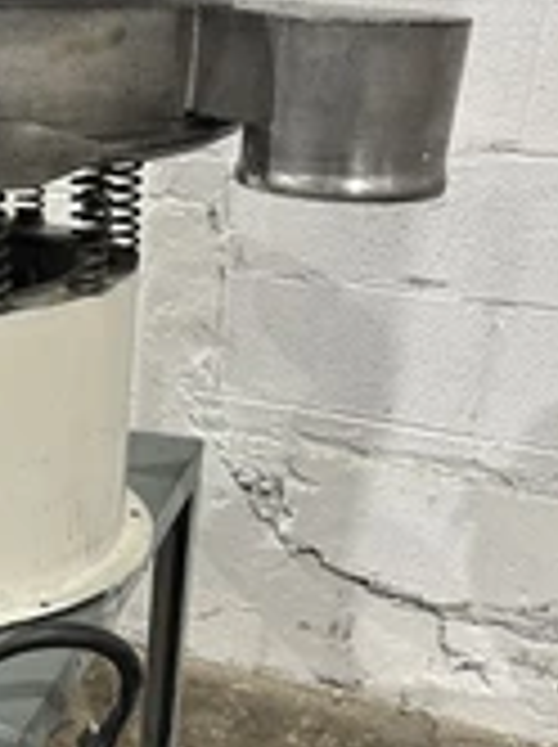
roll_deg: -0.5
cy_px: 590
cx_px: -32
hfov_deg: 23.8
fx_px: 1250
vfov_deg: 32.4
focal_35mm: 58
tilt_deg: -27.5
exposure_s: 1/60
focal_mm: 6.86
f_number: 1.78
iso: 250
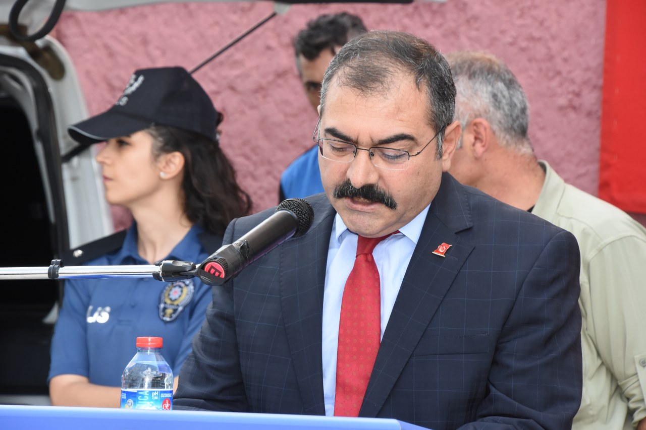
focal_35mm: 202
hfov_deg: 10.2
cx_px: 323
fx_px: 3633
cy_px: 215
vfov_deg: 6.8
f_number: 9
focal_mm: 135
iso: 800
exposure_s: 1/250
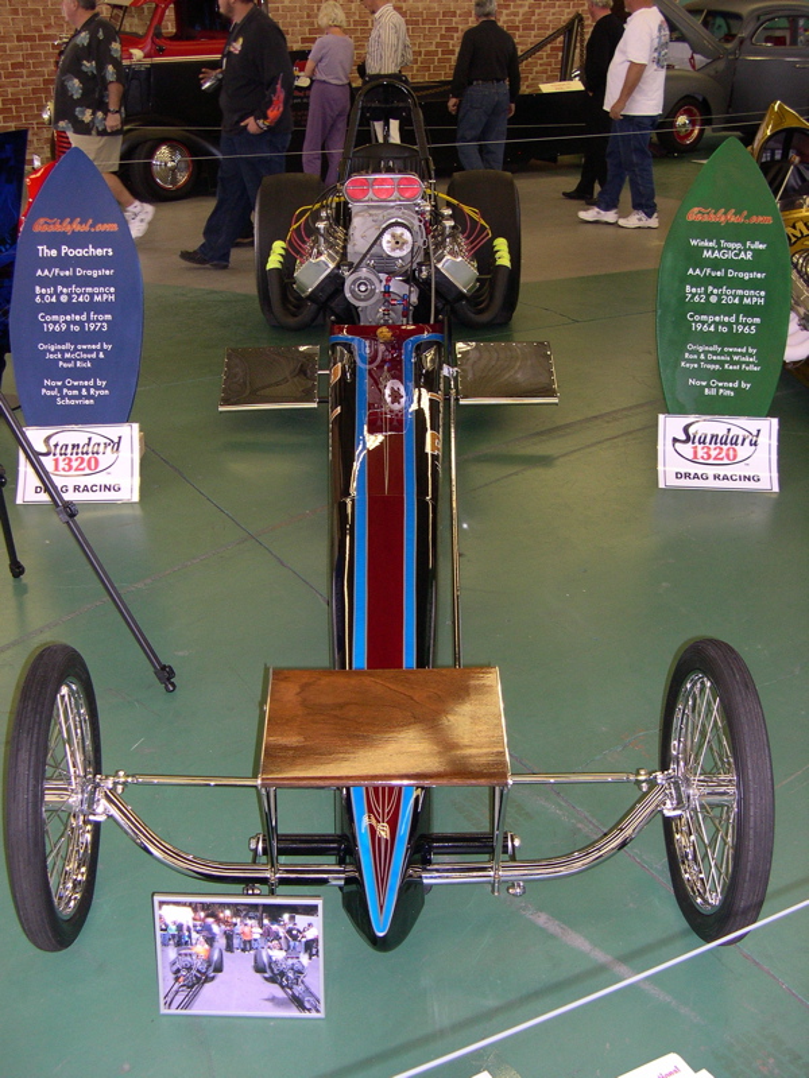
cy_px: 539
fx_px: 1184
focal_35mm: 38
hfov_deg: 37.7
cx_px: 404
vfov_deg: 49.0
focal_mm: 8
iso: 198
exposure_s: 1/60
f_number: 2.8
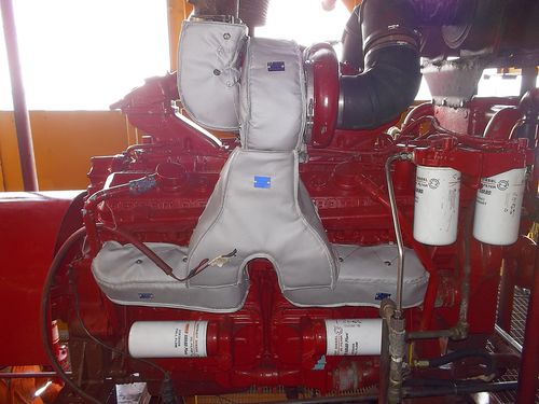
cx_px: 270
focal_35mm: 29
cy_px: 202
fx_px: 452
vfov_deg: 48.2
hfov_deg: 61.7
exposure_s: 1/30
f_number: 3.3
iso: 80
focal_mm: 4.1
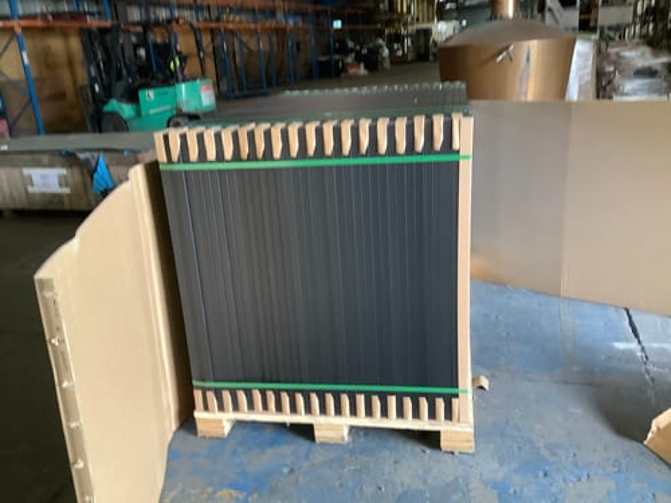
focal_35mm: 31
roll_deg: +4.7
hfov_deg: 58.4
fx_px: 601
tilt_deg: -16.7
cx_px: 336
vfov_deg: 45.4
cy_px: 252
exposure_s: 1/33
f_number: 2.4
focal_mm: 3.3
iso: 250
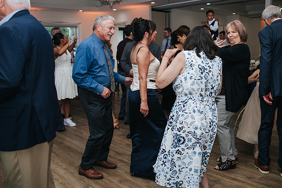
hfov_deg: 54.5
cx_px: 141
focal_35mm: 35
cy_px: 94
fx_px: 274
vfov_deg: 37.8
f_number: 3.2
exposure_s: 1/200
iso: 800
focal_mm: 35
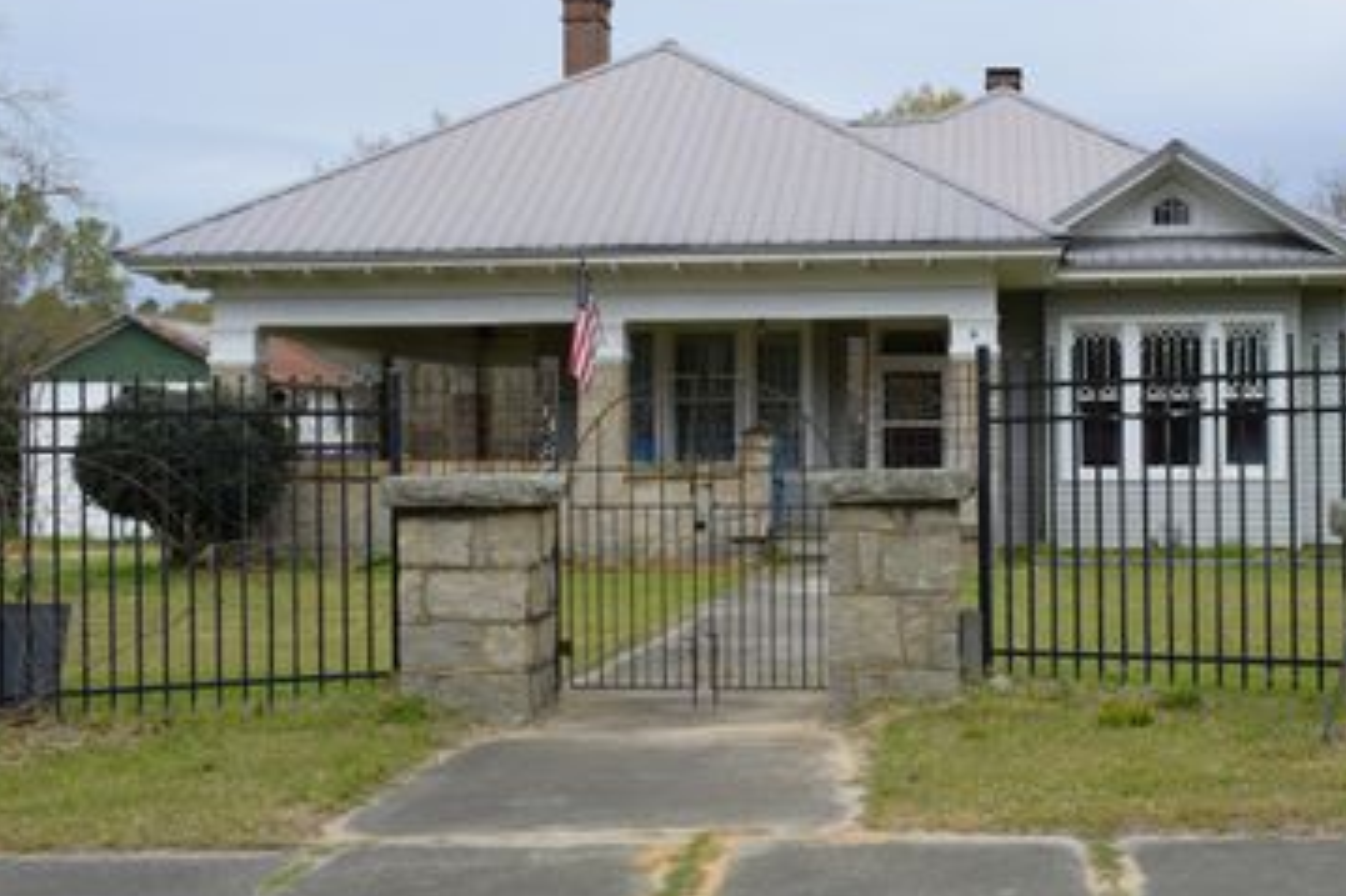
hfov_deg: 42.2
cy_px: 448
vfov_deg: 29.2
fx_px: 1719
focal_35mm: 46
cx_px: 896
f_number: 7.1
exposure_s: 1/400
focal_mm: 22
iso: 200
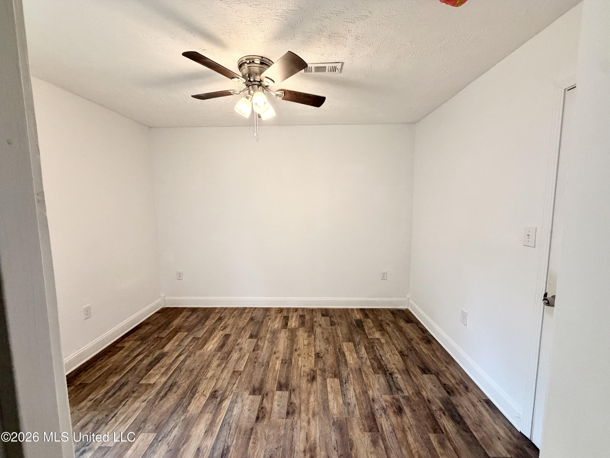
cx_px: 305
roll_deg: +0.4
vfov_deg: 85.7
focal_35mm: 14
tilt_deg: -6.8
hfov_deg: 102.1
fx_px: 247
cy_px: 229
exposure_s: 1/120
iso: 320
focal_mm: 2.22
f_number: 2.2
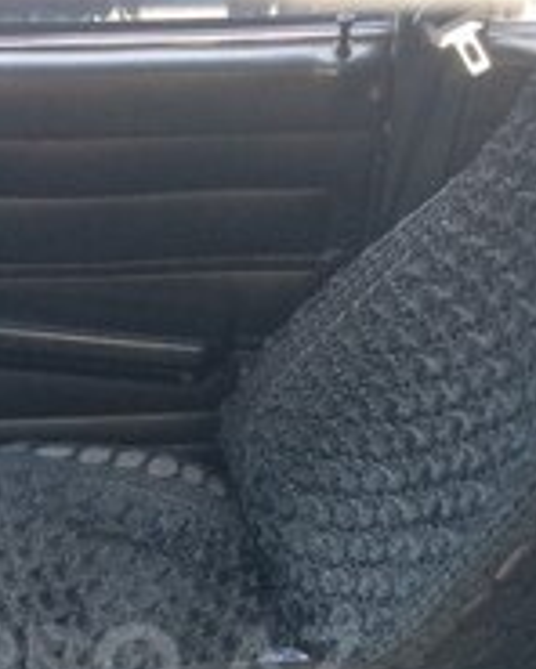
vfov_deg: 24.0
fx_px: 1507
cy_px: 665
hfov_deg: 19.9
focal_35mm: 76
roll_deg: +2.4
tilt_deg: -35.1
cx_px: 83
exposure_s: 1/33
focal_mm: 4.15
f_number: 2.2
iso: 64
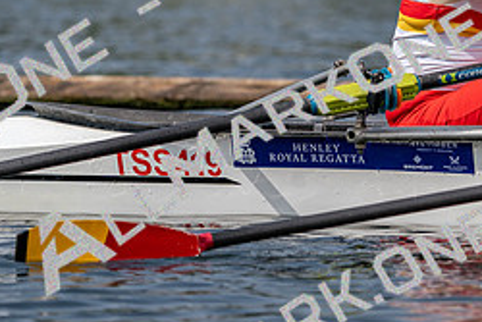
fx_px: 9310
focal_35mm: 695
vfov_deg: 2.0
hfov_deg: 3.0
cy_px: -3
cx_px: 430
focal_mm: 300
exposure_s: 1/1600
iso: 160
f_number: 5.6
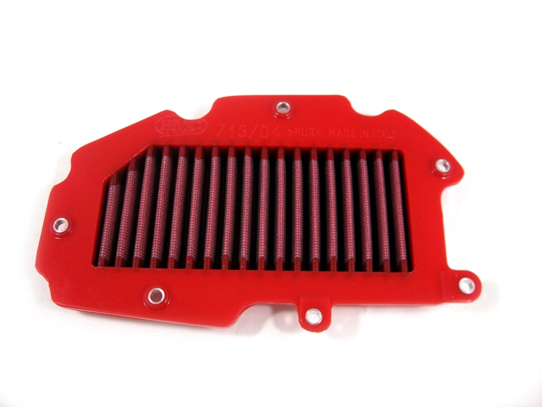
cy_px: 204
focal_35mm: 35
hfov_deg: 52.6
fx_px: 548
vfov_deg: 40.7
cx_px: 271
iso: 107
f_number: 2.8
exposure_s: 1/66
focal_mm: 5.7
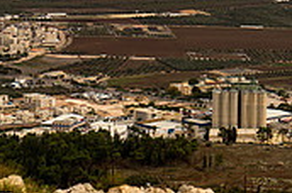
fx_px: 1506
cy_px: -133
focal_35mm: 186
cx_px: 341
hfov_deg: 10.9
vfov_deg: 7.2
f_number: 3.5
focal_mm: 55
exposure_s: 1/800
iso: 100
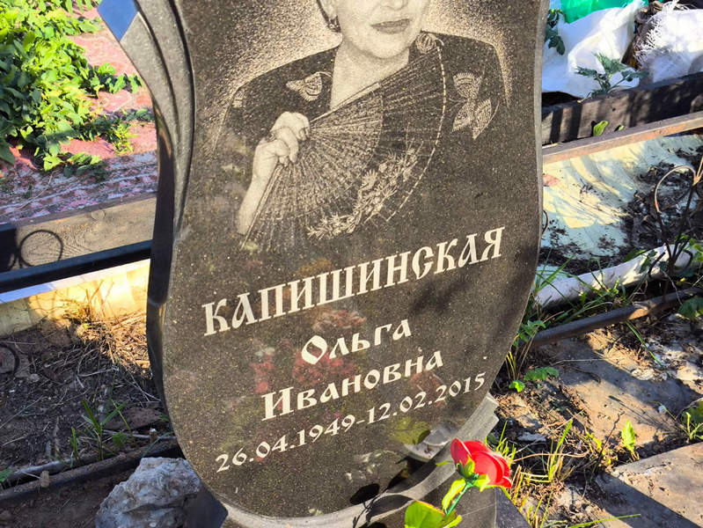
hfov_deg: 38.2
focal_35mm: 50
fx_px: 1016
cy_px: 264
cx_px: 352
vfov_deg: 29.1
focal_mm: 4.71
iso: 50
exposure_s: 1/341
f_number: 1.7
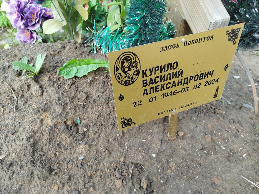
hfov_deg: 71.6
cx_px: 130
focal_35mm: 24
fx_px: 180
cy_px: 97
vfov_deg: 56.8
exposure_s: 1/138
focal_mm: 5.31
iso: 50
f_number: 1.7
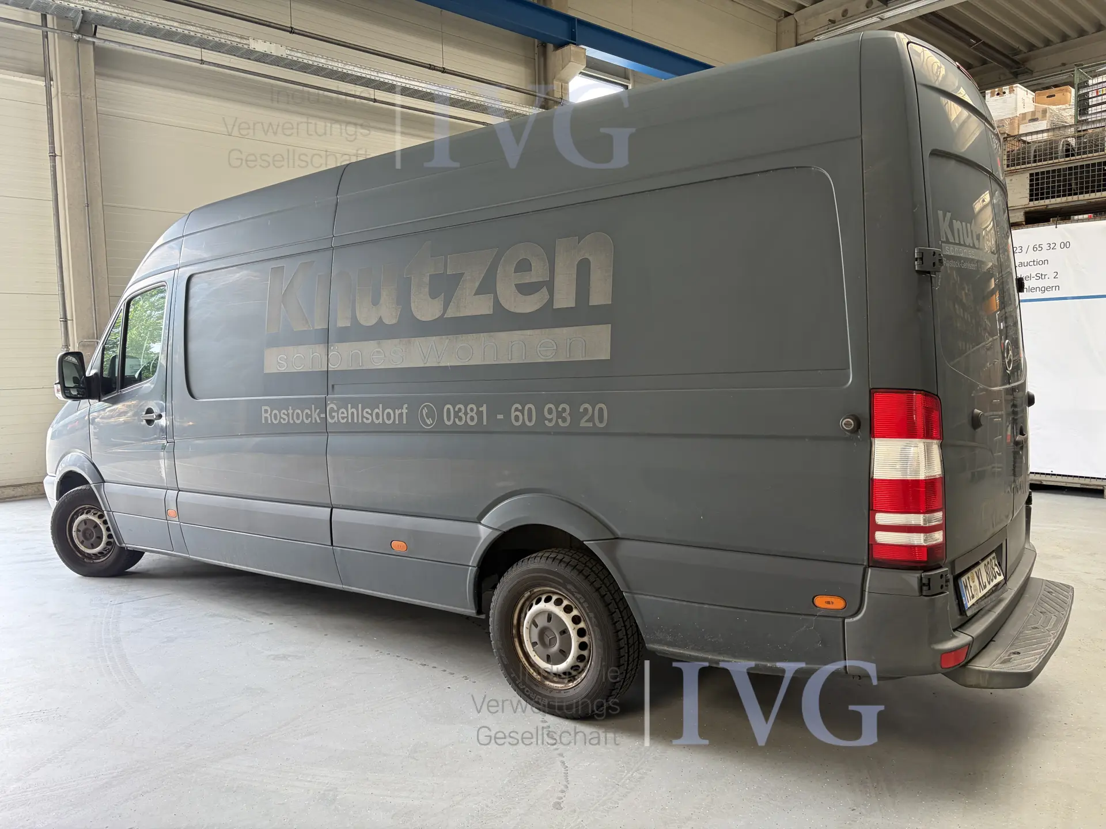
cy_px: 414
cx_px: 553
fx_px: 831
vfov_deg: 53.1
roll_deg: +1.9
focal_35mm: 26
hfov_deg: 67.3
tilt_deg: -3.3
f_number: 1.6
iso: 100
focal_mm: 5.96
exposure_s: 1/121
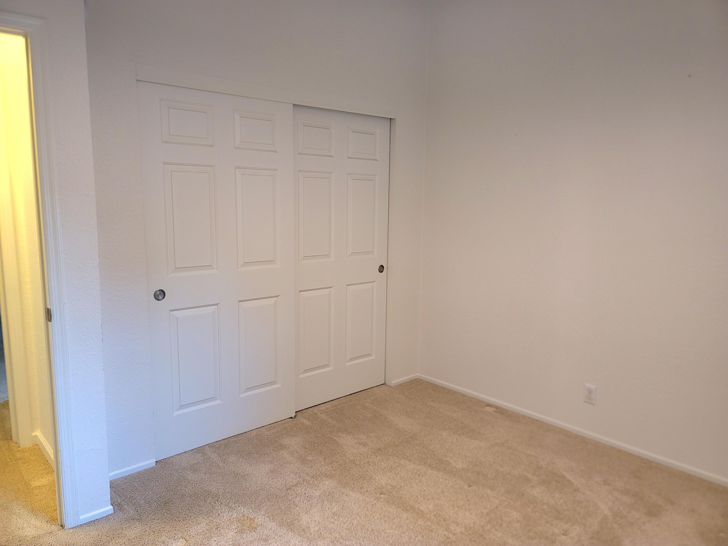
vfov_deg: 54.9
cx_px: 364
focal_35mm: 25
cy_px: 273
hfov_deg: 69.4
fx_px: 526
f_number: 1.8
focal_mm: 7
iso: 250
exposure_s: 1/60.2
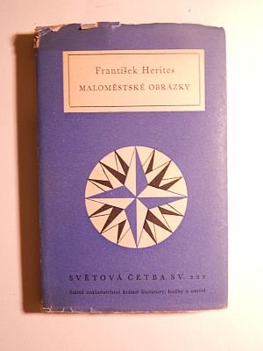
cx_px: 132
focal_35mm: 38
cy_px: 176
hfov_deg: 37.7
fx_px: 385
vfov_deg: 49.0
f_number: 3.4
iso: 400
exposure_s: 1/30
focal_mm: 6.8
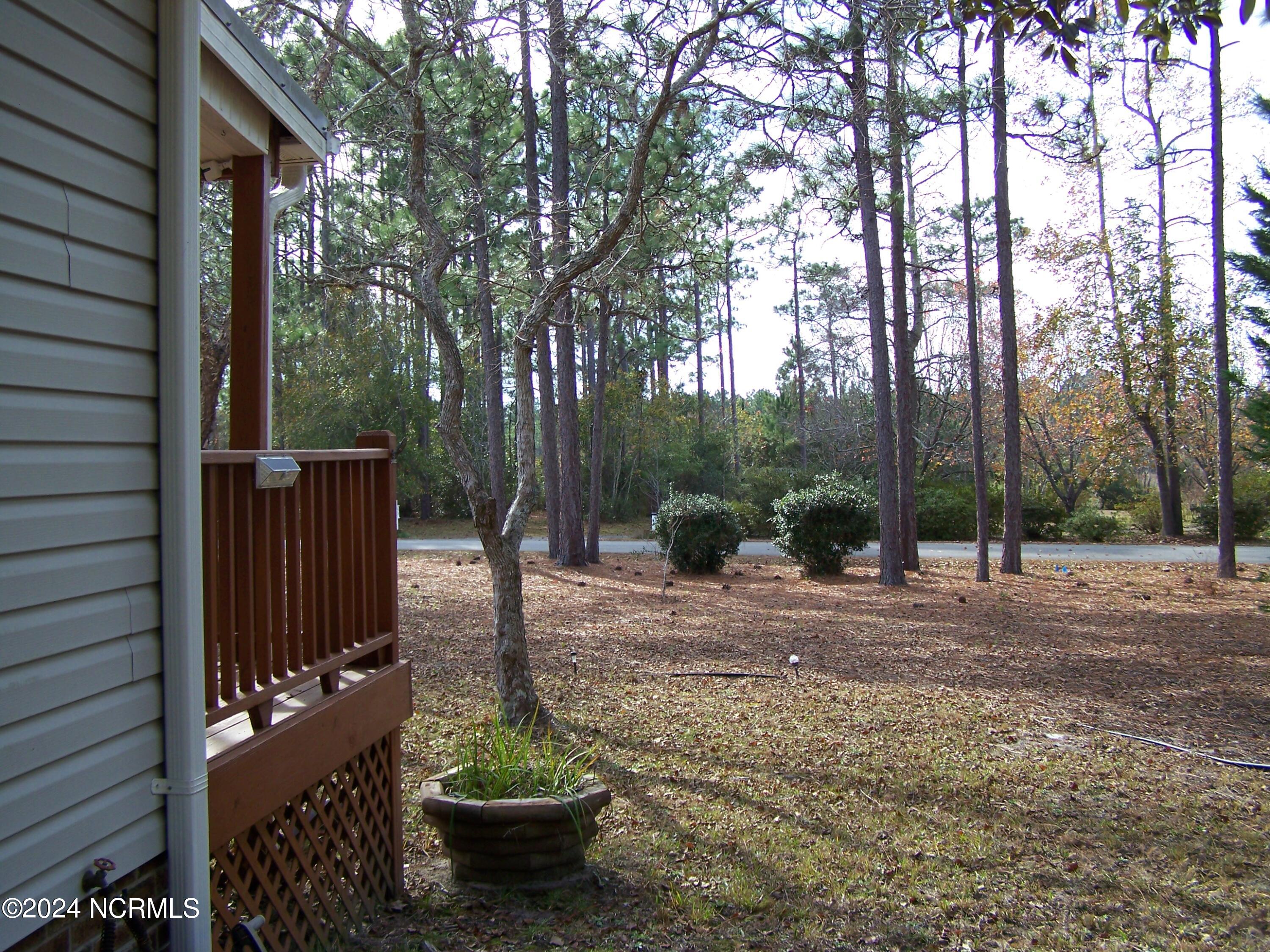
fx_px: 1394
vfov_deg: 37.7
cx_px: 635
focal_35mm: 38
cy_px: 476
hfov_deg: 49.0
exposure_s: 1/200
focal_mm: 6.3
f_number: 2.8
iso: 64
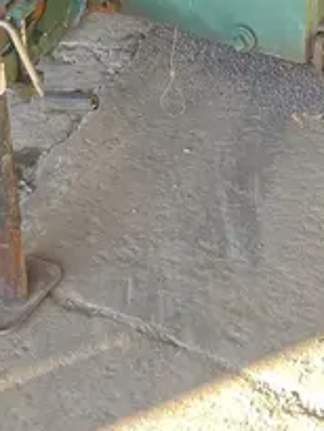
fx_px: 1159
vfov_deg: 18.2
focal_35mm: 93
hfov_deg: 15.9
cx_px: 137
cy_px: -260
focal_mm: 5.1
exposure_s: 1/122
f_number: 1.6
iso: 64
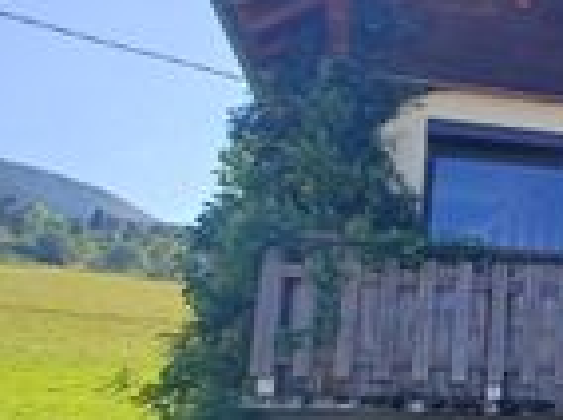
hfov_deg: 25.6
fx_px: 893
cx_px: 856
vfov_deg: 26.2
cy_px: 313
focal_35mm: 55
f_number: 2.2
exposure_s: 1/870
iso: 40
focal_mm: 1.42
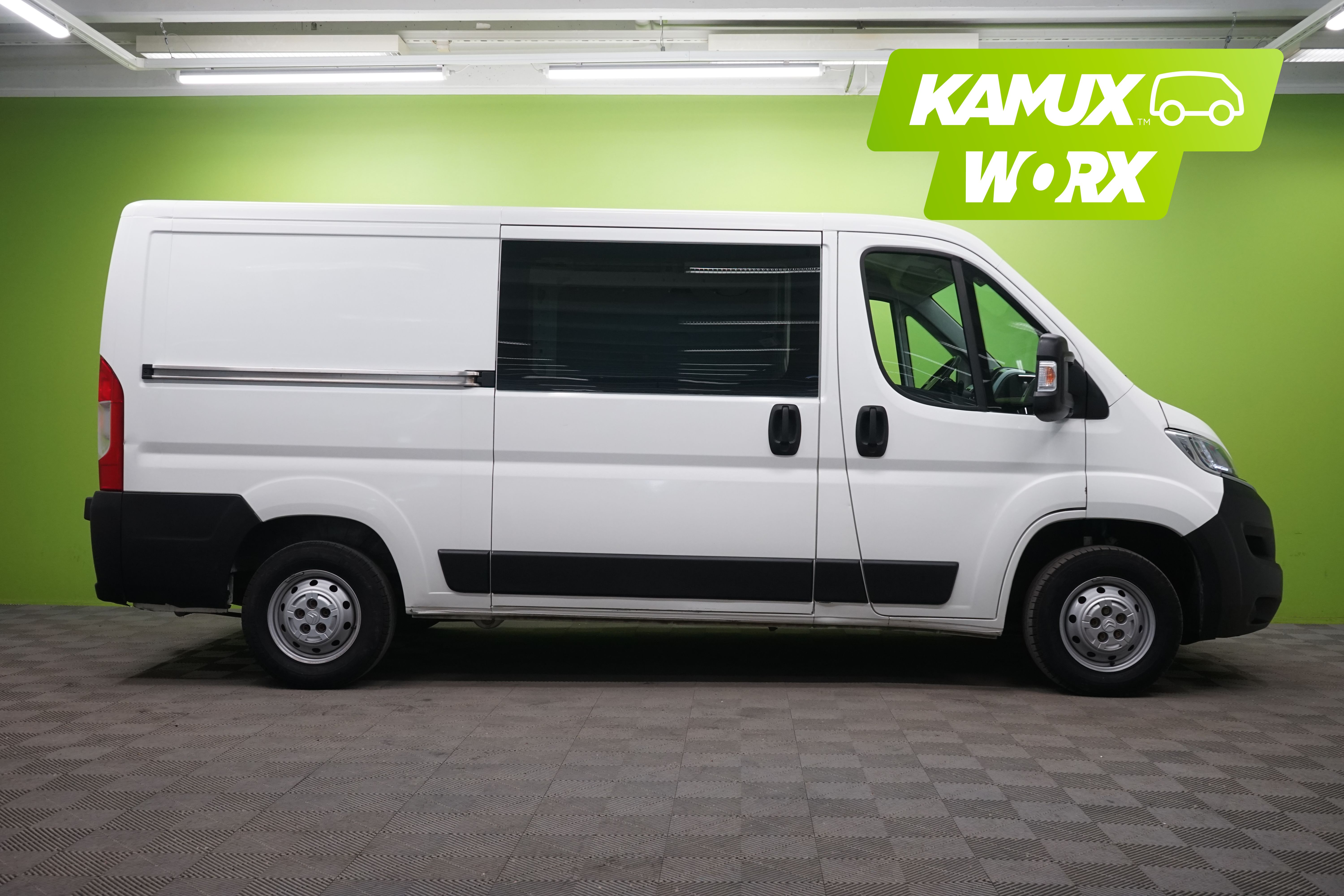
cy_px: 448
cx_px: 672
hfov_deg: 54.4
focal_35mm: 35
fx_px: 1307
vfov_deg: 37.9
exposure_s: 1/25
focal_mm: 35
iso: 1250
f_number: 7.1
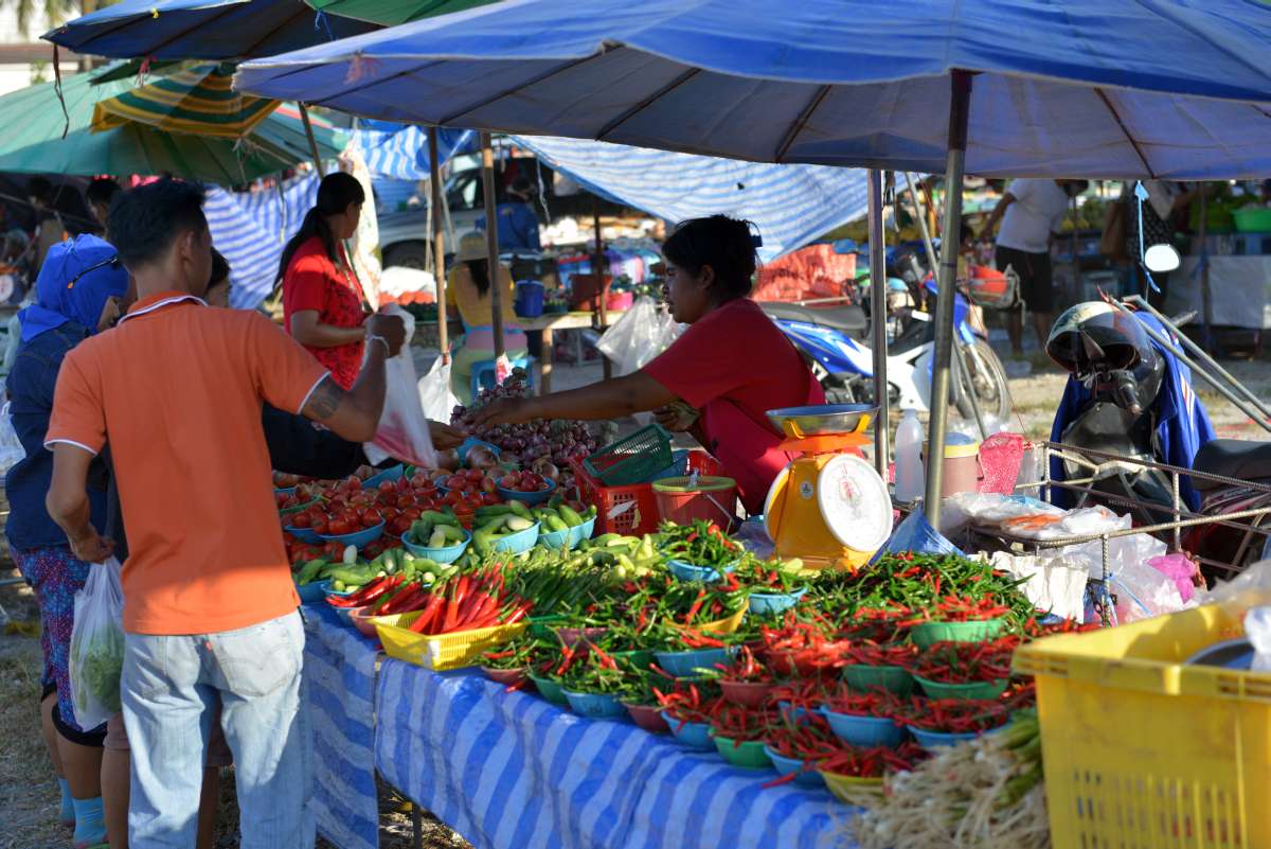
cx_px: 636
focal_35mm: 70
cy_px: 424
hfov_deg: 28.8
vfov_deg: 19.5
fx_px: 2472
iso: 100
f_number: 5
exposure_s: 1/100
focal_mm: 70
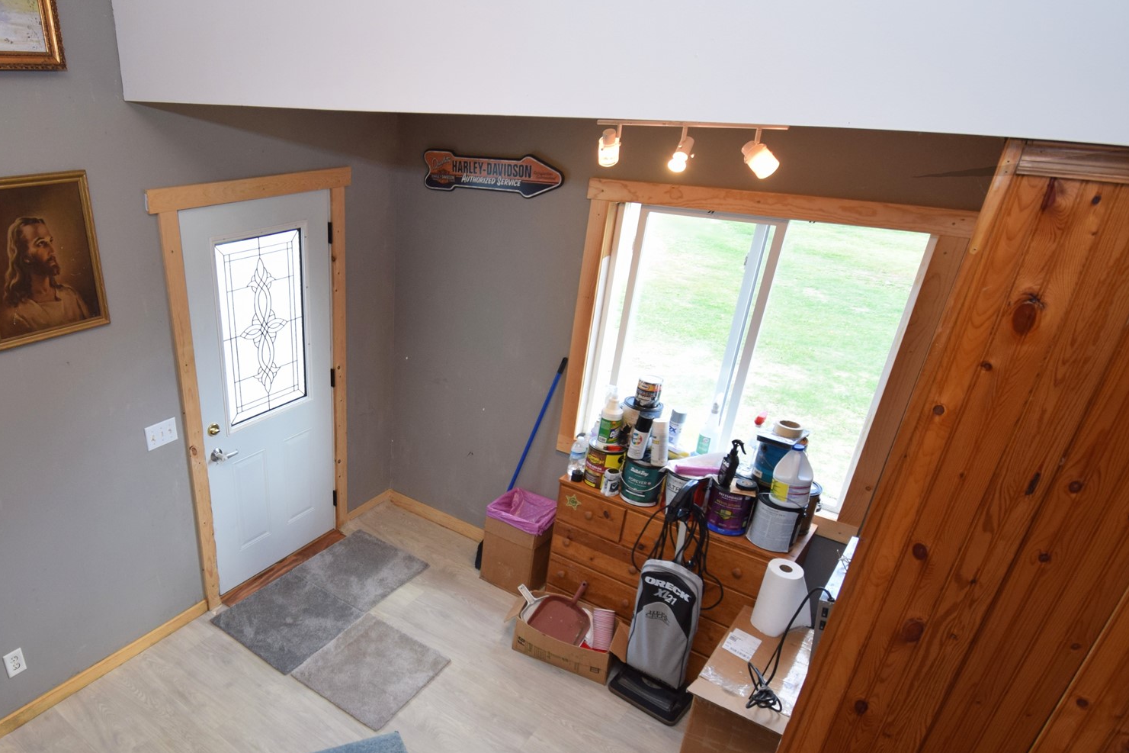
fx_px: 690
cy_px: 461
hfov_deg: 75.6
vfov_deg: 56.7
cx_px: 356
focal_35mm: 22
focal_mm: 10
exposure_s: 1/80
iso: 400
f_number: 4.5
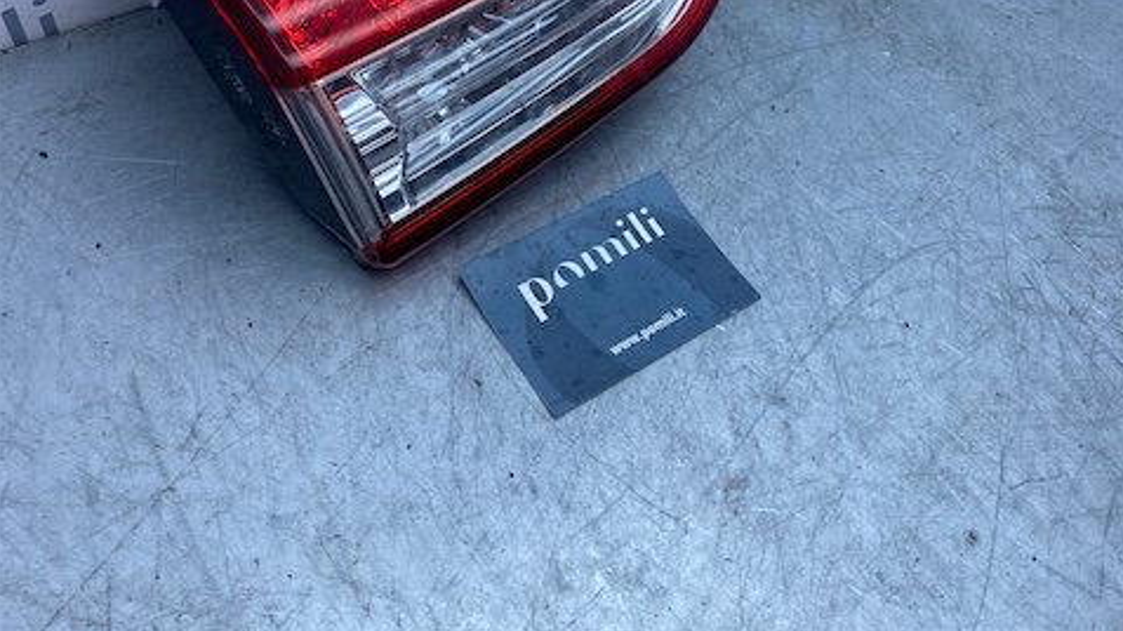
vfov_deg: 28.9
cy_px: -21
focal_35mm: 38
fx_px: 1131
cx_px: 563
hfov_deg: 52.8
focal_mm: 4.25
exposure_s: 1/912
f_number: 1.8
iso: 32
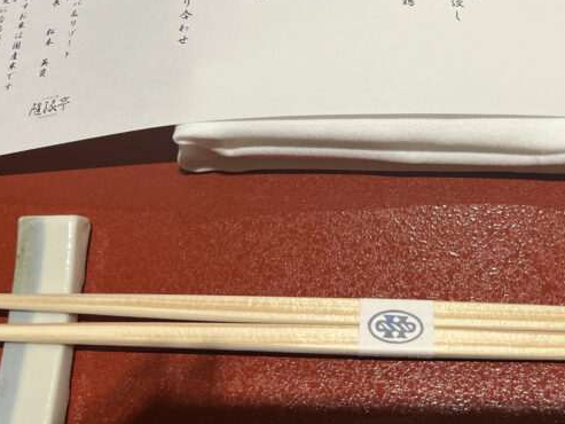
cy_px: 95
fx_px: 882
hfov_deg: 34.7
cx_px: 426
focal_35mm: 54
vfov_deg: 26.6
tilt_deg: -63.0
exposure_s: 1/111
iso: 64
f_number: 1.6
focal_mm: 5.1
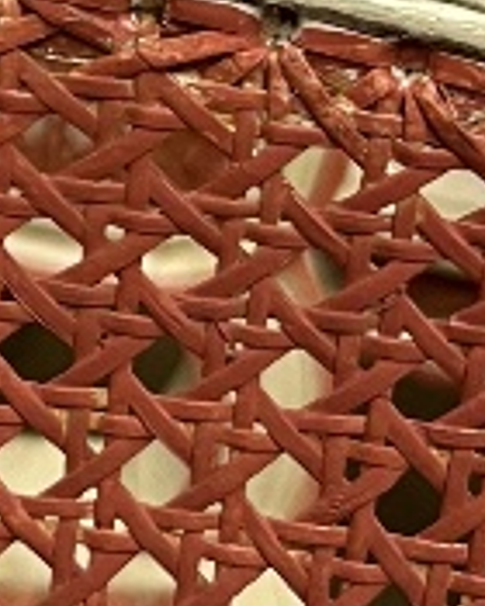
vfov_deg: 10.6
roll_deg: +1.7
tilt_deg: -30.4
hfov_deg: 8.7
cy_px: -395
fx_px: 3122
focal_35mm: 174
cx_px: -267
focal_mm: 5.1
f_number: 1.6
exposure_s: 1/50
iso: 100
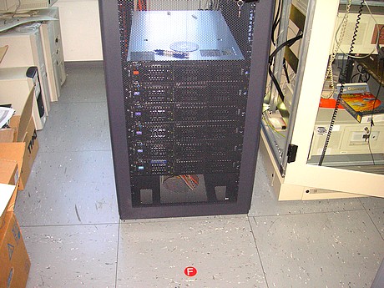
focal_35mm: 37
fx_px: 410
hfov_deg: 50.1
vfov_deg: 38.7
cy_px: 144
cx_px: 192
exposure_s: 1/45
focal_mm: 6.1
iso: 160
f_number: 2.8
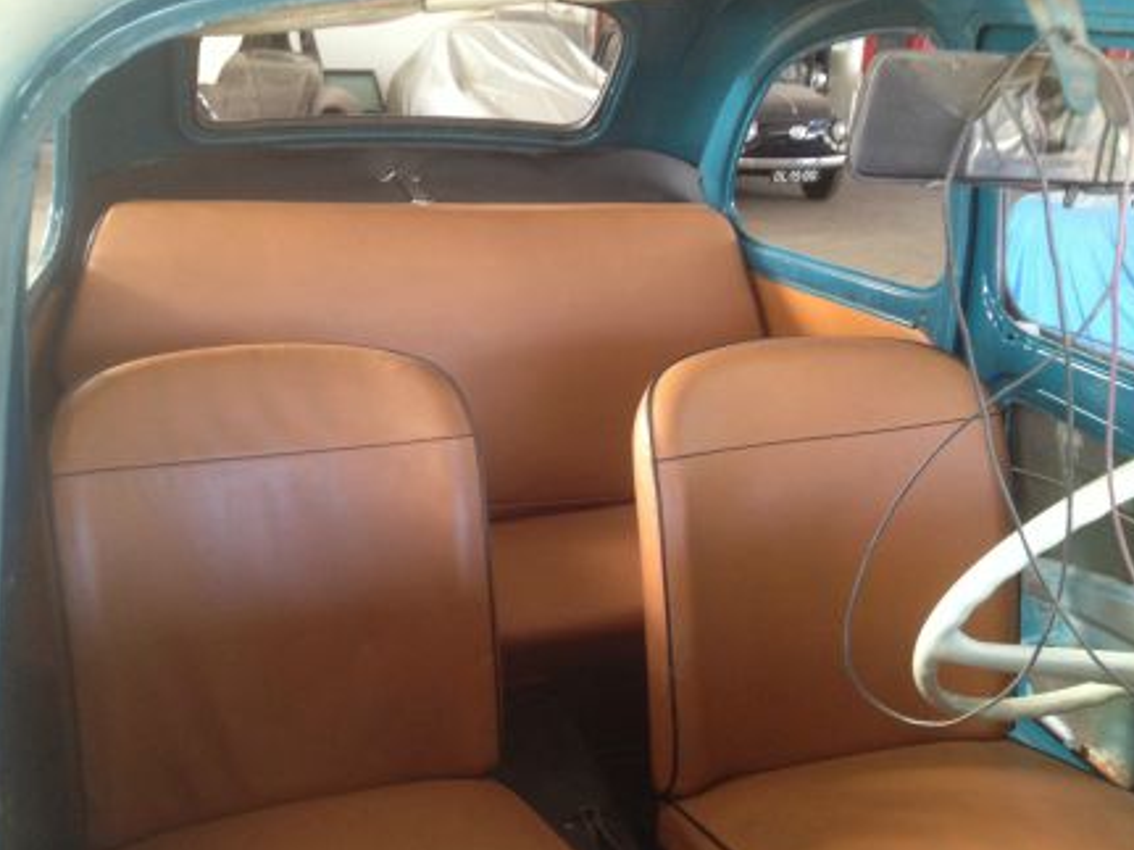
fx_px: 1277
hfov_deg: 47.8
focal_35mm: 39
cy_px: 466
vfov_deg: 36.8
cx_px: 516
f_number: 2.4
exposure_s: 1/20
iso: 160
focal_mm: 4.28
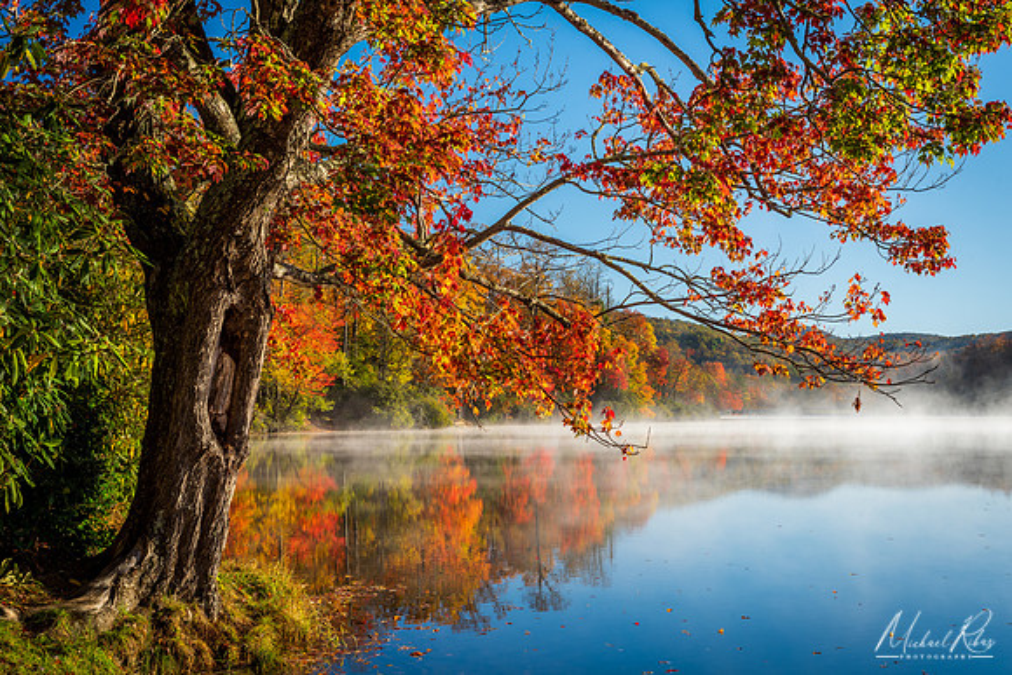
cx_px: 506
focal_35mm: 50
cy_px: 338
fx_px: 1406
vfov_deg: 27.0
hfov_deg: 39.6
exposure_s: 1/30
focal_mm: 50
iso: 100
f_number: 13
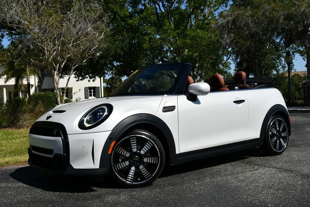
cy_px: 104
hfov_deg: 48.4
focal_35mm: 40
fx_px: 345
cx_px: 155
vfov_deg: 33.5
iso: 100
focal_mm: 20
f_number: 10
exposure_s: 1/400
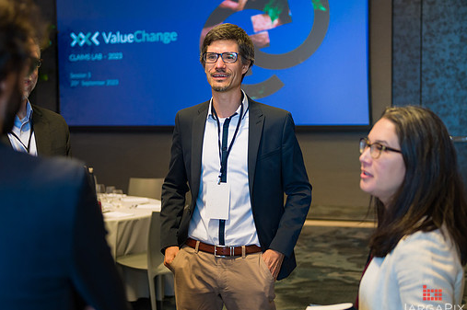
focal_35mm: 61
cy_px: 155
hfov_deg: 32.9
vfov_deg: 22.2
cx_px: 221
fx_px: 791
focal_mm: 52
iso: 1600
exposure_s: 1/200
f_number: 3.2
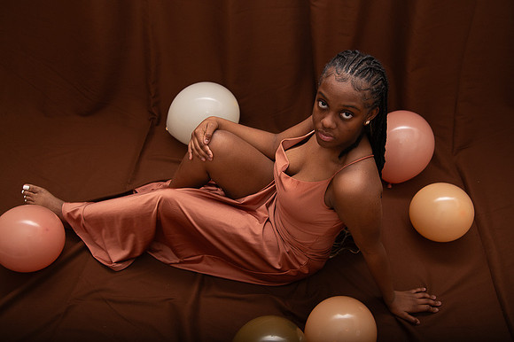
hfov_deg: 47.8
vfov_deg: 32.9
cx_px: 257
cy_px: 183
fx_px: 579
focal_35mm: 41
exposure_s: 1/250
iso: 800
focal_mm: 38
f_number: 4
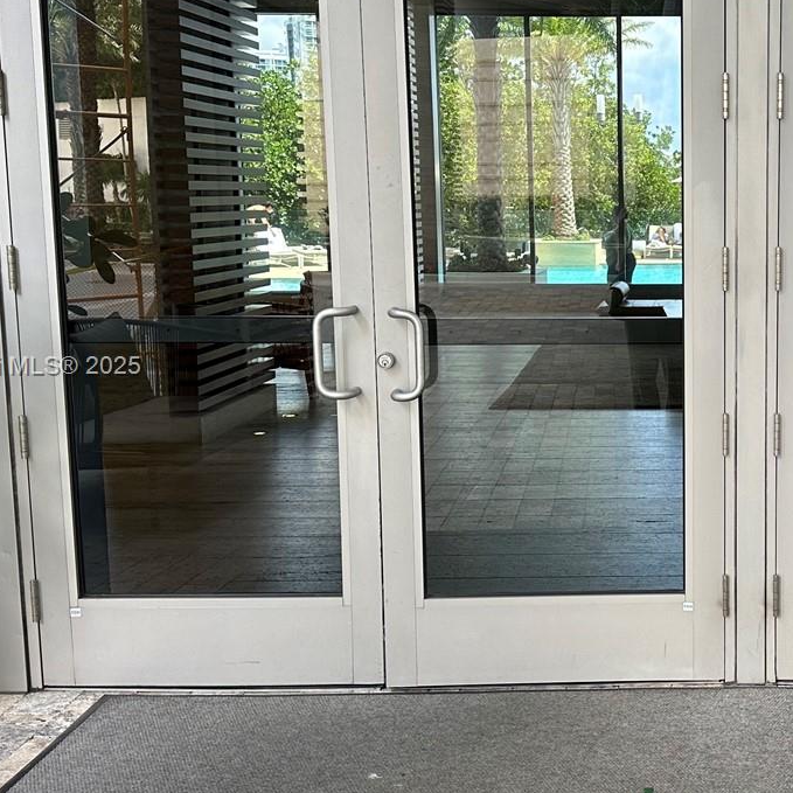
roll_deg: -0.5
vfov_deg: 34.0
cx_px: 702
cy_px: 368
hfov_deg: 32.5
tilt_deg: -8.4
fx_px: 1296
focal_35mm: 50
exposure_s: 1/121
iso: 125
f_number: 1.78
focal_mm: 6.86
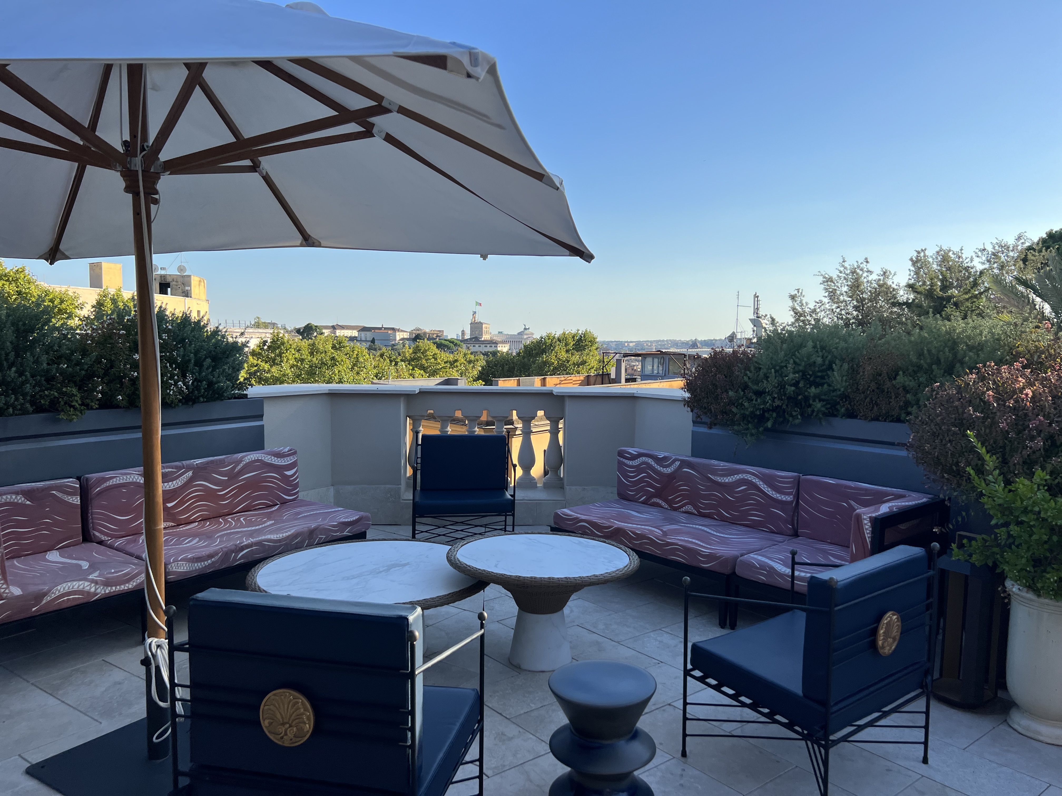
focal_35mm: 26
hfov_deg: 67.3
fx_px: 798
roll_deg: -0.7
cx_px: 531
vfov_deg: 53.1
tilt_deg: -4.9
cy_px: 398
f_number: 1.5
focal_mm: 5.7
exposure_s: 1/3077
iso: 50
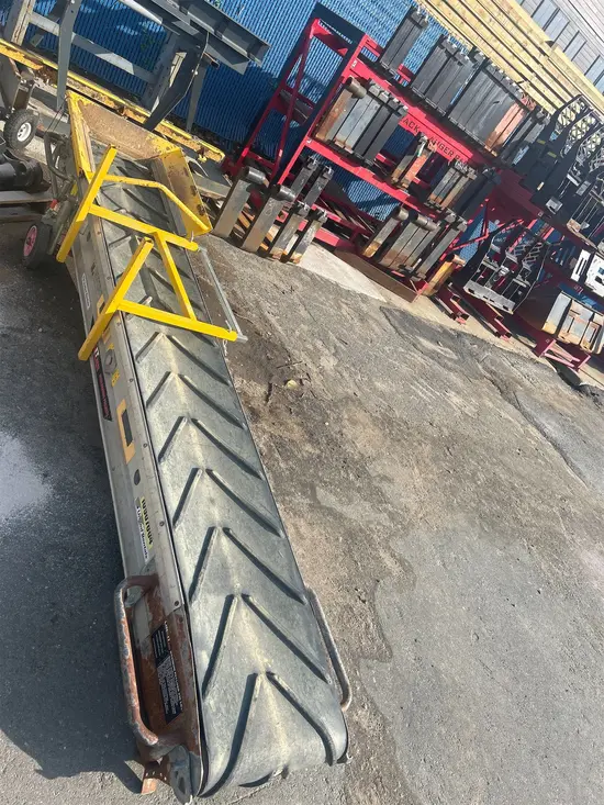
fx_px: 605
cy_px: 402
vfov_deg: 67.3
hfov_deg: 53.1
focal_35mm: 26
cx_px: 302
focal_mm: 5.7
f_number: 1.5
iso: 50
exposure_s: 1/2045
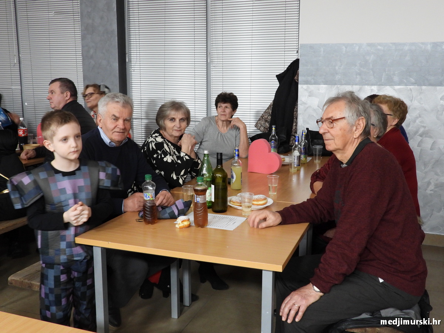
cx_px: 222
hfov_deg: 49.0
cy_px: 166
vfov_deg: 37.7
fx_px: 487
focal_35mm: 38
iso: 450
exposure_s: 1/8
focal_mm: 6.8
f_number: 3.2
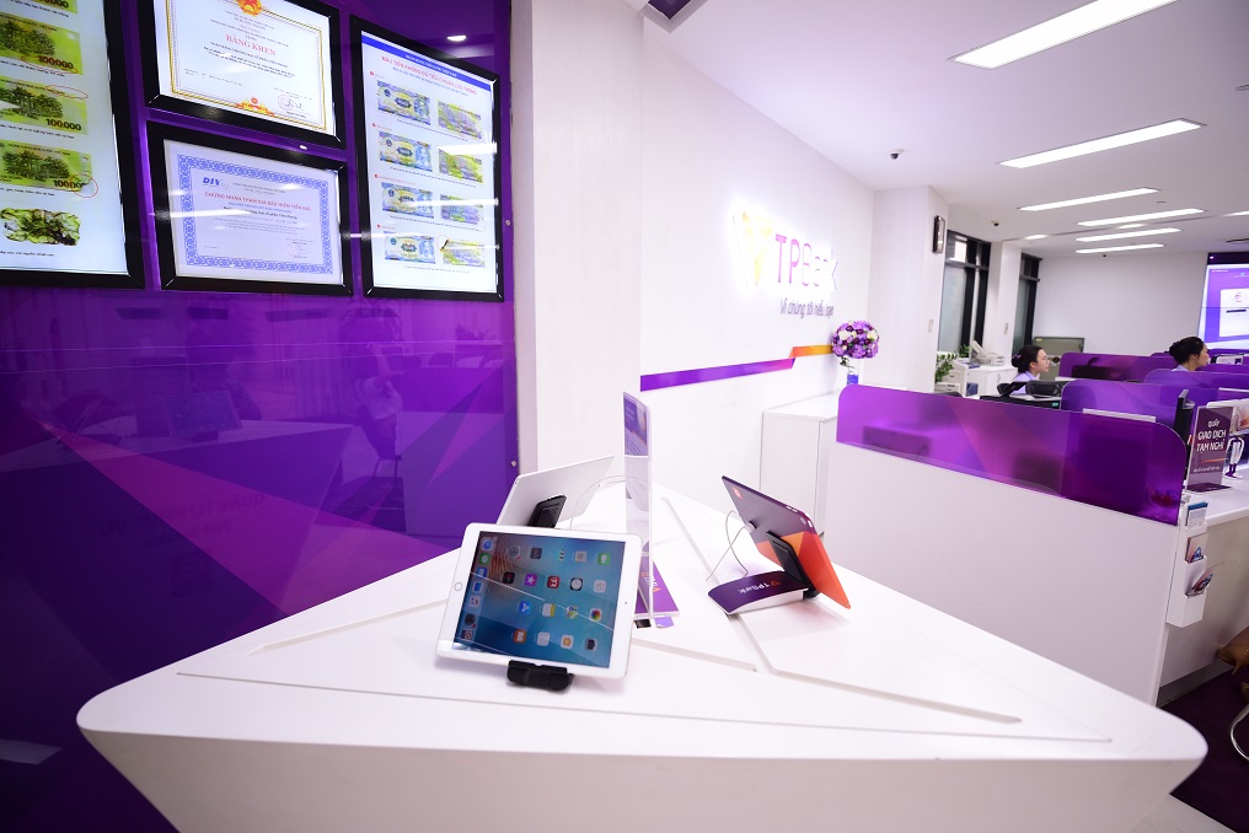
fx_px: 590
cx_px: 624
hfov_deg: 93.3
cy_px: 416
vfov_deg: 70.5
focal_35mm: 17
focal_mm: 17
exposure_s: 1/100
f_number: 2.8
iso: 800
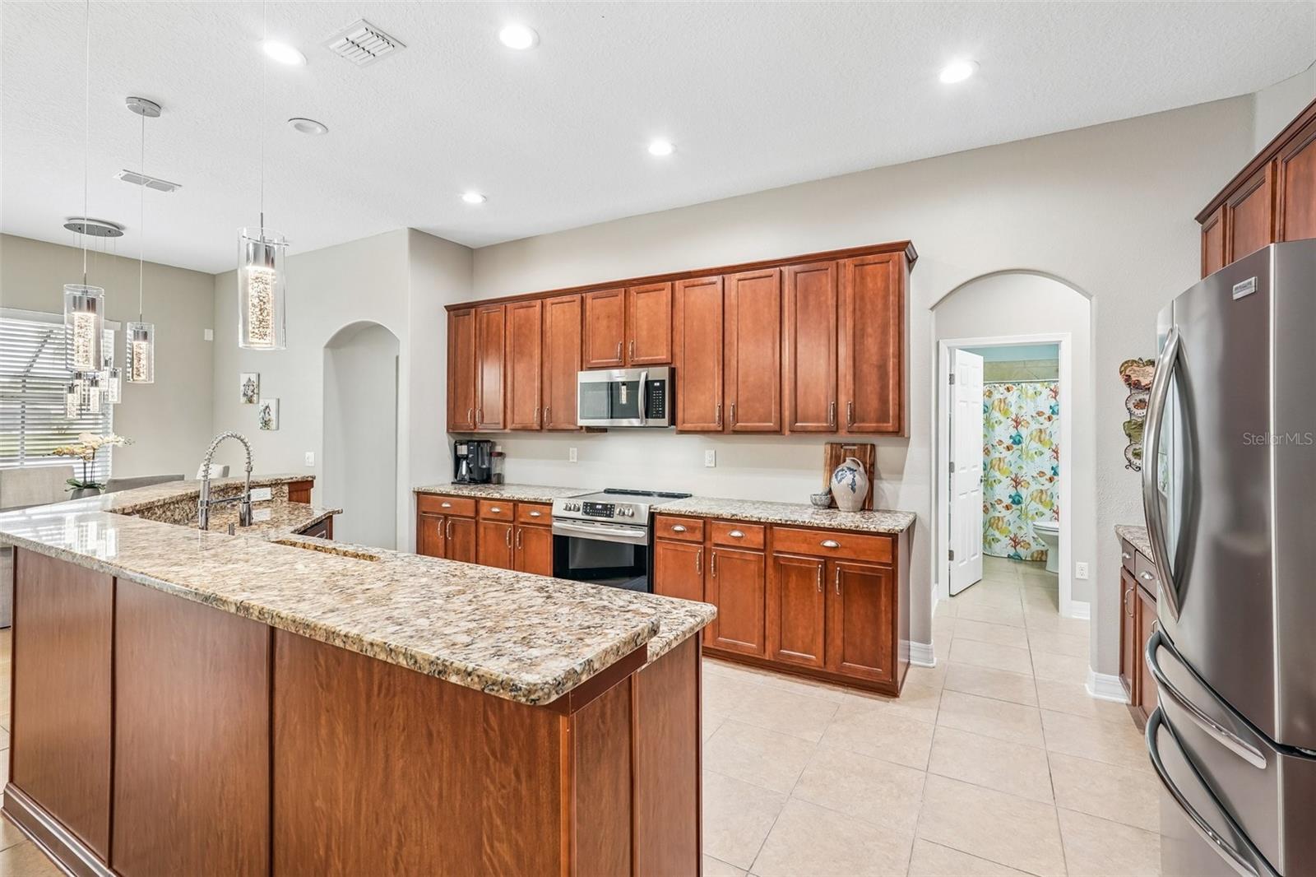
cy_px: 438
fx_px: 585
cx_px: 658
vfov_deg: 73.7
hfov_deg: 96.7
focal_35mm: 16
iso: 400
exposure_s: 1/8
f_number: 8
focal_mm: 16
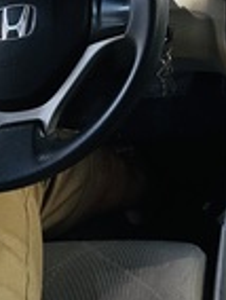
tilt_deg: -0.5
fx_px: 391
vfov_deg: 27.3
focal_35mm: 45
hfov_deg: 25.4
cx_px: 328
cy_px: -162
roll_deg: -0.5
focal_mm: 2.22
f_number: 2.2
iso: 40
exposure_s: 1/332
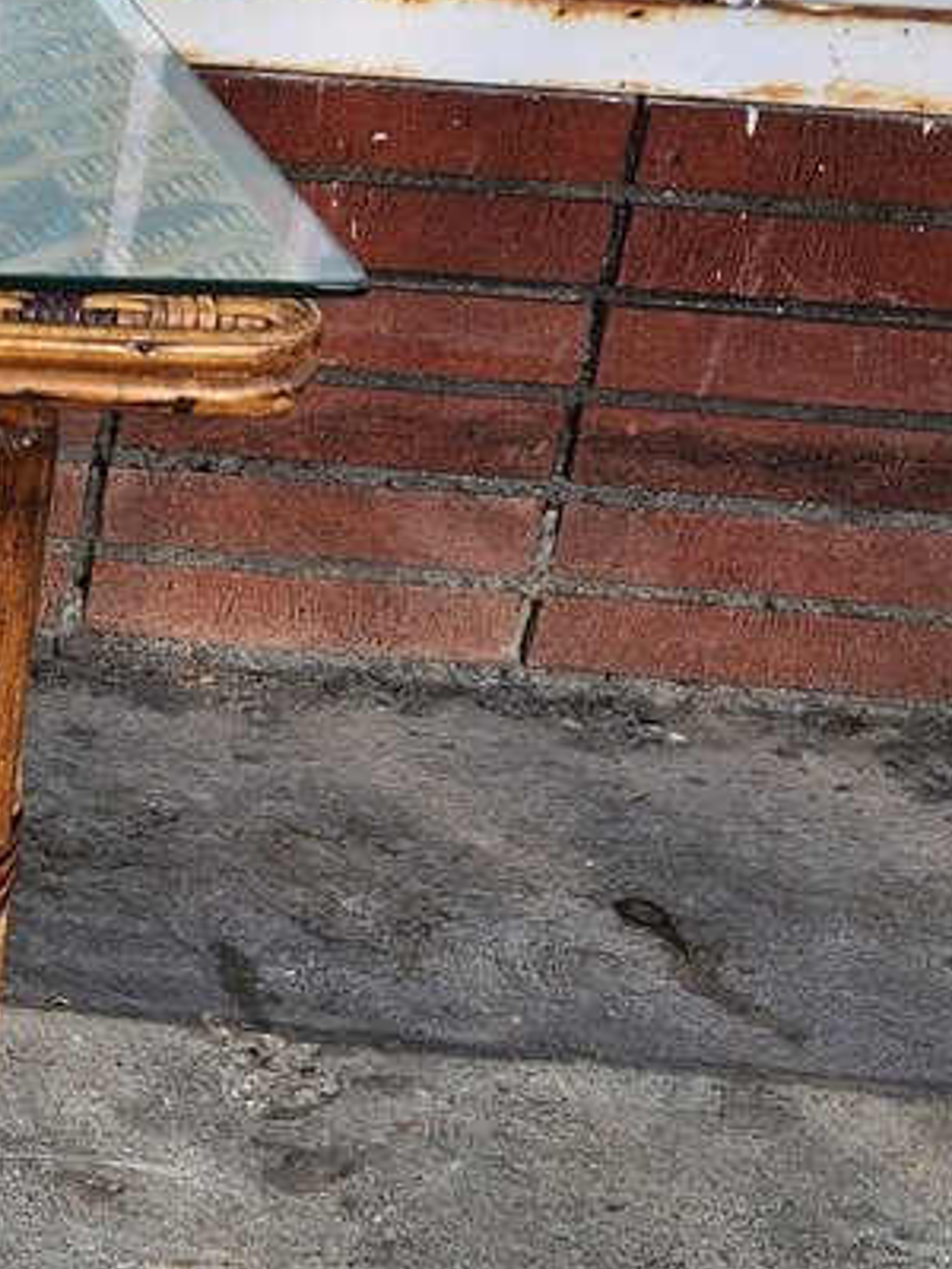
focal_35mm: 92
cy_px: 484
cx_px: -644
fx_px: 3374
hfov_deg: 14.5
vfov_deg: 21.3
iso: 20
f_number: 1.8
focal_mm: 5.4
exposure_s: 1/260
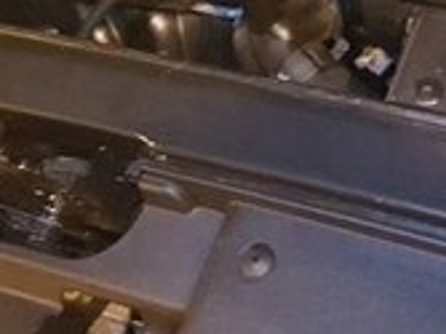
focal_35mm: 103
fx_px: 1326
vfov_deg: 13.1
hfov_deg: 19.0
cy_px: -239
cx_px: 326
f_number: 1.7
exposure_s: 1/10
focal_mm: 4.2
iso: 1000
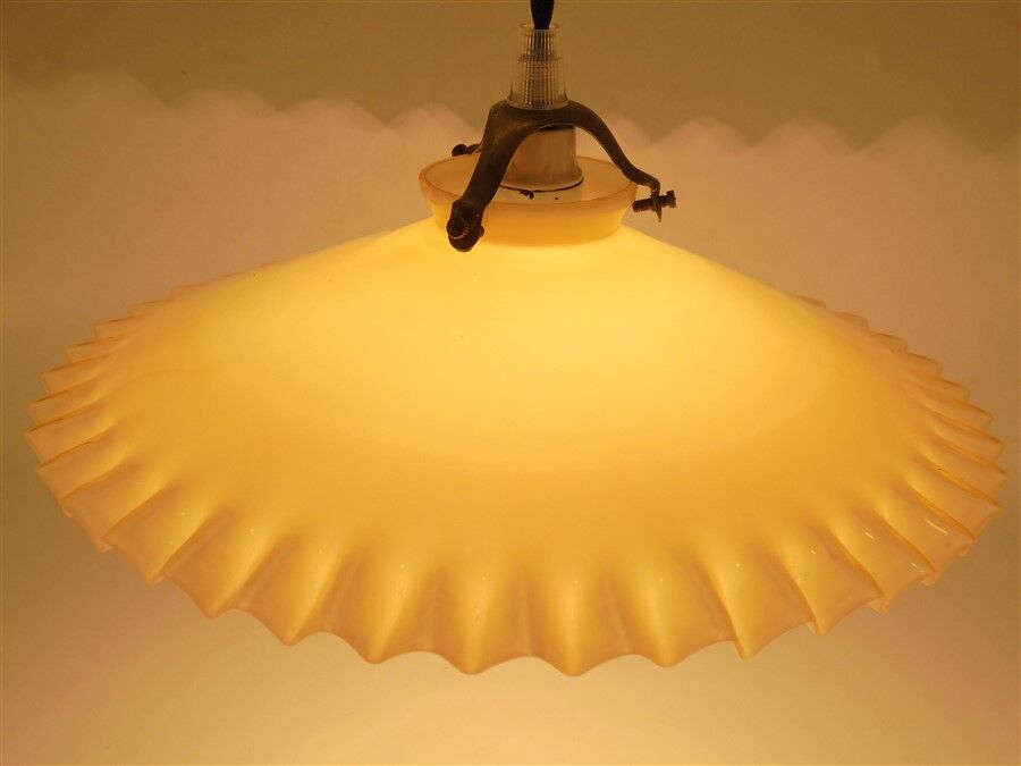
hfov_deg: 43.9
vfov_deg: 33.6
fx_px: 1268
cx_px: 510
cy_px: 383
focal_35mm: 43
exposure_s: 1/40
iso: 100
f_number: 4.5
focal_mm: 7.8
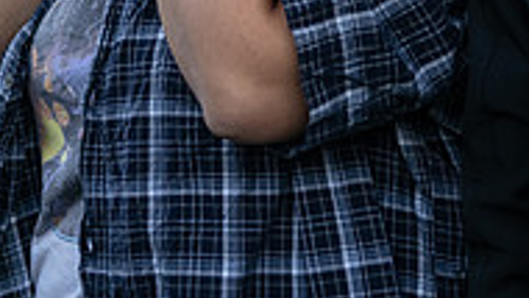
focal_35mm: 160
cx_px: 226
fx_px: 2245
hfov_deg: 13.4
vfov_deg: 7.4
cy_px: -207
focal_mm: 50
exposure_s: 1/320
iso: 800
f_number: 3.2
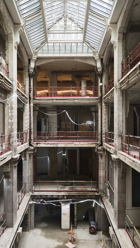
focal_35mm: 31
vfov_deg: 62.6
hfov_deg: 37.8
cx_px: 66
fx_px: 205
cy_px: 123
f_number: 13
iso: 320
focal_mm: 32
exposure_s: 1/6.67
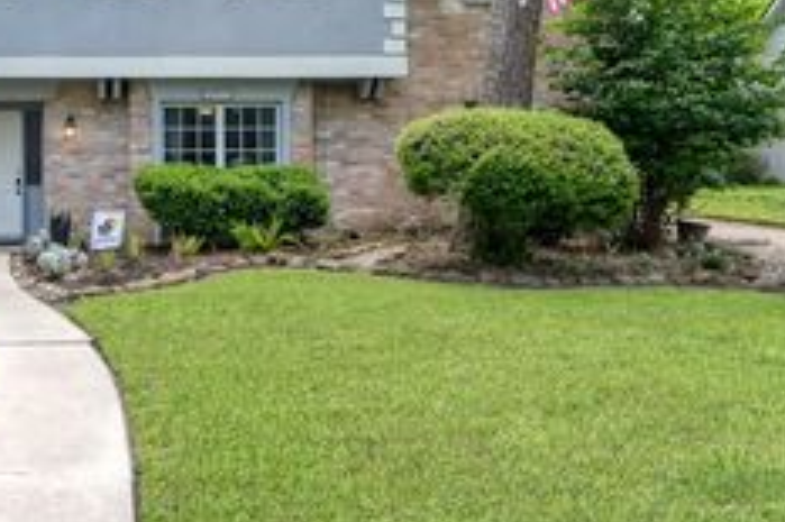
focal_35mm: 30
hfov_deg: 54.8
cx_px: 94
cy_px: 35
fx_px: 654
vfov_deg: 39.8
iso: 640
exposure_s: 1/640
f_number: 9
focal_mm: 14
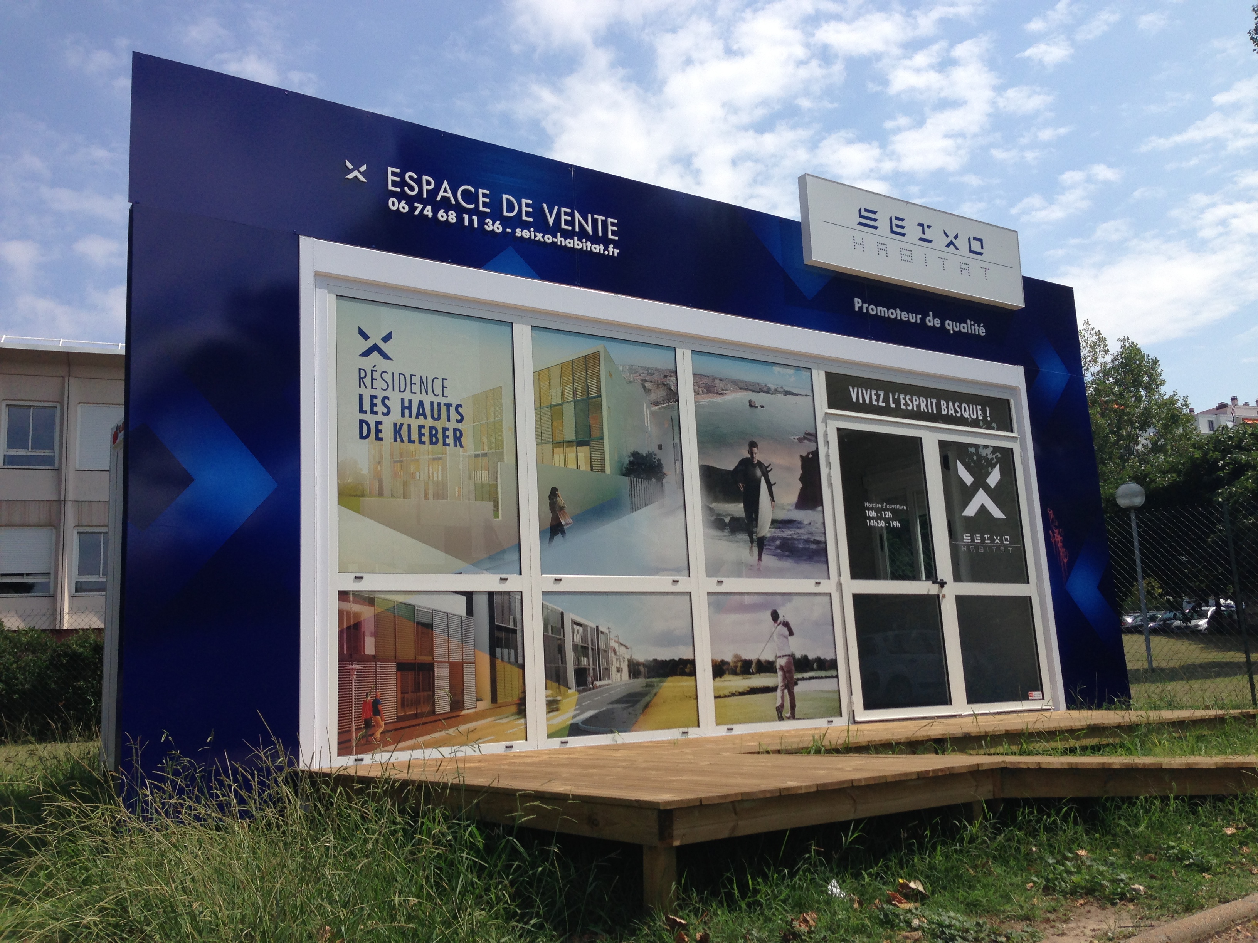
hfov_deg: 55.4
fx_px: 1199
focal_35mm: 33
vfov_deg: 42.9
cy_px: 472
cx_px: 629
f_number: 2.4
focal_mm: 4.13
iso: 50
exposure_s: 1/2008
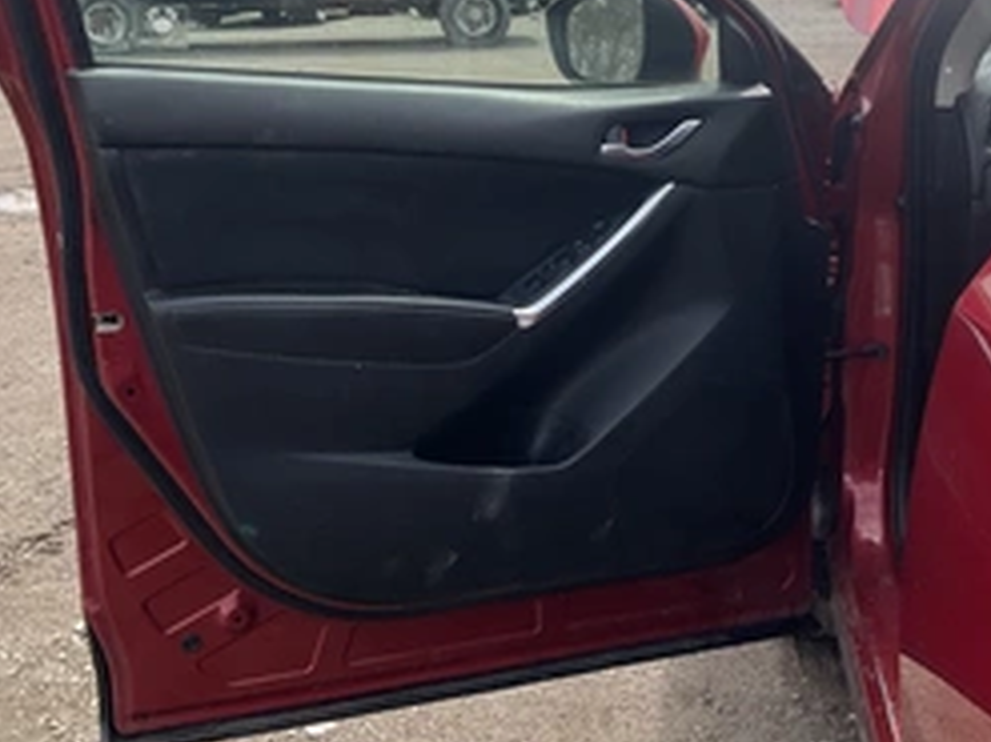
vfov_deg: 30.4
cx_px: 574
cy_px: 201
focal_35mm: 47
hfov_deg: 40.3
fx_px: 1345
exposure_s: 1/1342
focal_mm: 3
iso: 25
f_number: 1.8
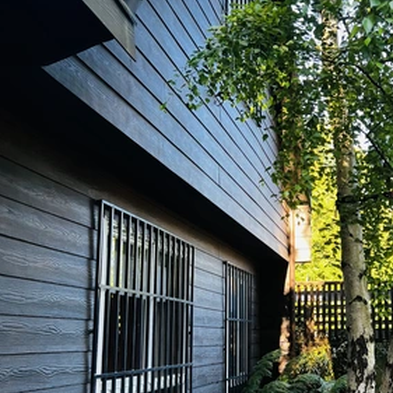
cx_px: 295
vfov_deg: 46.0
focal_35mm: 36
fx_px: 462
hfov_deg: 44.5
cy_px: 218
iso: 50
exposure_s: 1/121
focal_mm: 5.7
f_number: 1.5
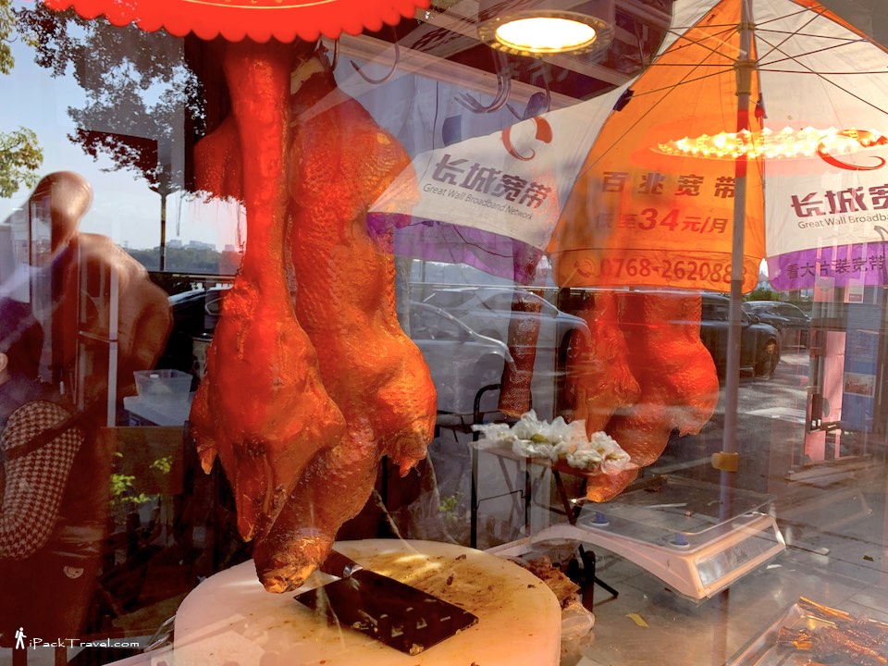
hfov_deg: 67.3
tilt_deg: -3.6
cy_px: 333
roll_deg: -2.1
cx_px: 444
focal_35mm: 26
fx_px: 667
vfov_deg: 53.1
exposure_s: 1/234
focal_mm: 4.25
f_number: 1.8
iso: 25
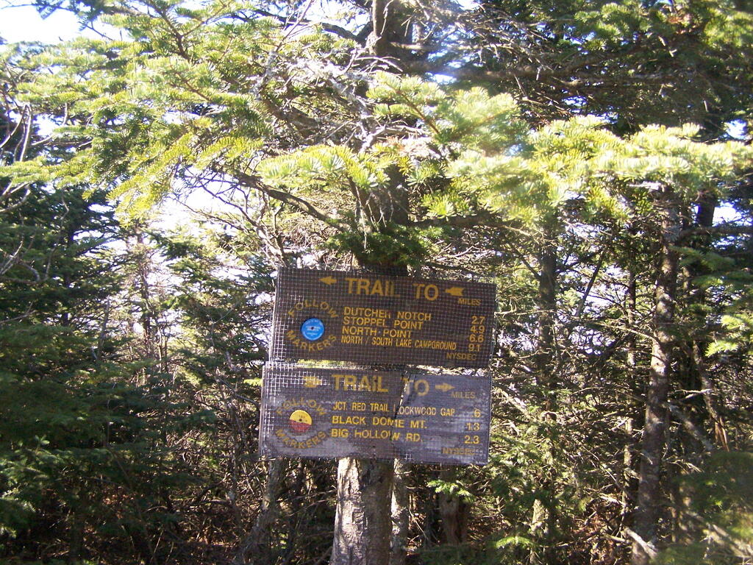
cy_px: 282
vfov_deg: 37.7
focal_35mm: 38
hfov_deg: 49.0
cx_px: 376
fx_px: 827
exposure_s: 1/500
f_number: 2.8
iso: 400
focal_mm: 6.3
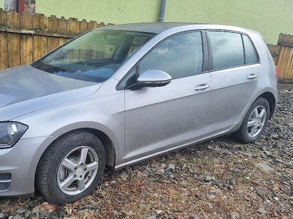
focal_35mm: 35
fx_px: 296
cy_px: 140
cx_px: 106
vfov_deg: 40.3
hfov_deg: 52.0
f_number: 1.8
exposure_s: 1/667
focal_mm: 5.4
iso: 50
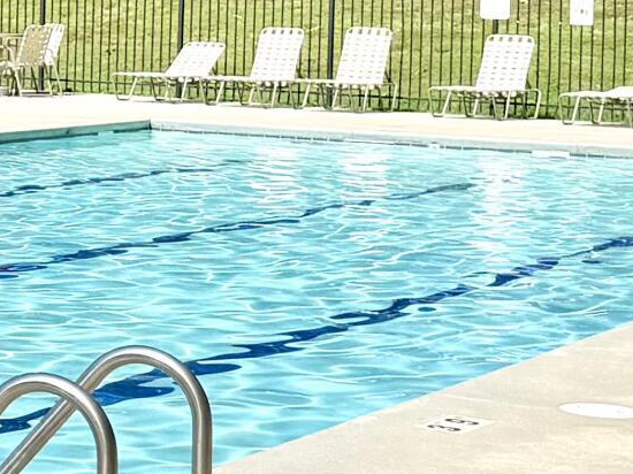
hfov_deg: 13.6
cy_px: -1
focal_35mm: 131
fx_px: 2394
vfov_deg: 11.2
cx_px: -488
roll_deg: -0.3
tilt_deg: -0.5
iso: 80
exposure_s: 1/5714
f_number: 1.78
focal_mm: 6.76
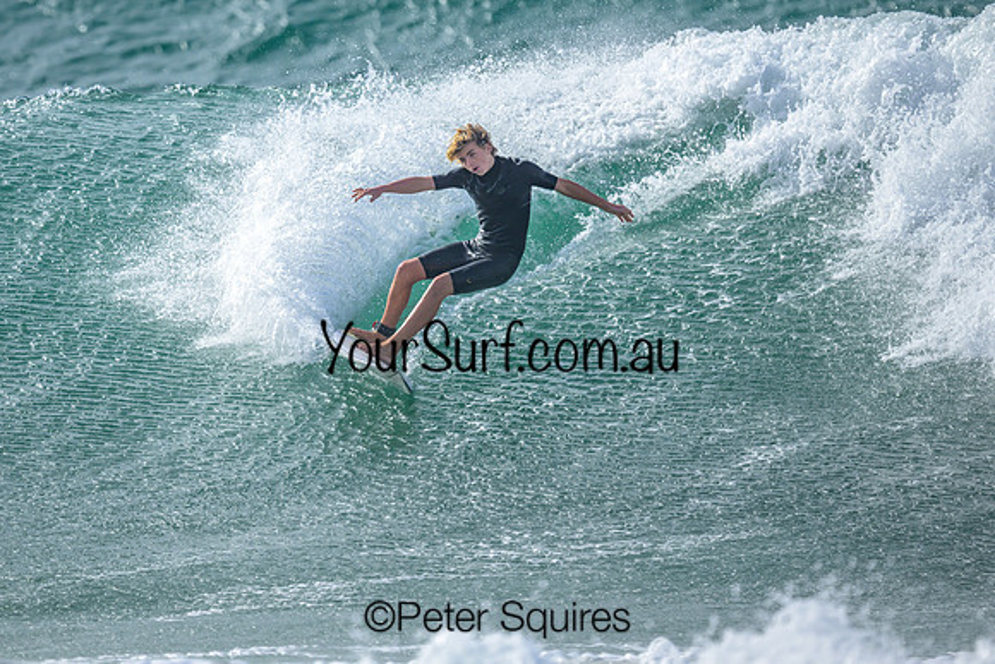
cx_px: 382
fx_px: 27291
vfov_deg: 1.4
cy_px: 254
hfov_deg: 2.1
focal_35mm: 987
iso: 250
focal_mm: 800
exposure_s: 1/2000
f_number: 6.3
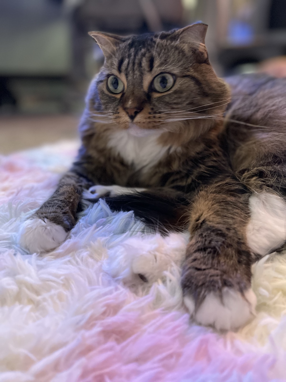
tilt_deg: -21.1
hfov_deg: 53.1
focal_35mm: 26
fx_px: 286
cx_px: 143
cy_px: 191
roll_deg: +0.8
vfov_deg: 67.3
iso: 640
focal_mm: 5.1
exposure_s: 1/39
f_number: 1.6
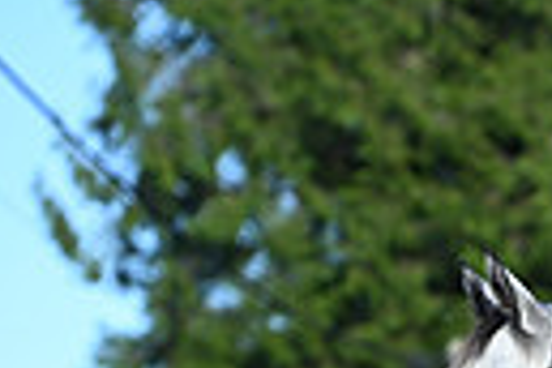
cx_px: 1100
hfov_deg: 3.8
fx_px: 8264
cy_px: 725
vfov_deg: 2.5
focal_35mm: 539
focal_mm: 120
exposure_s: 1/1250
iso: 180
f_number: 3.5
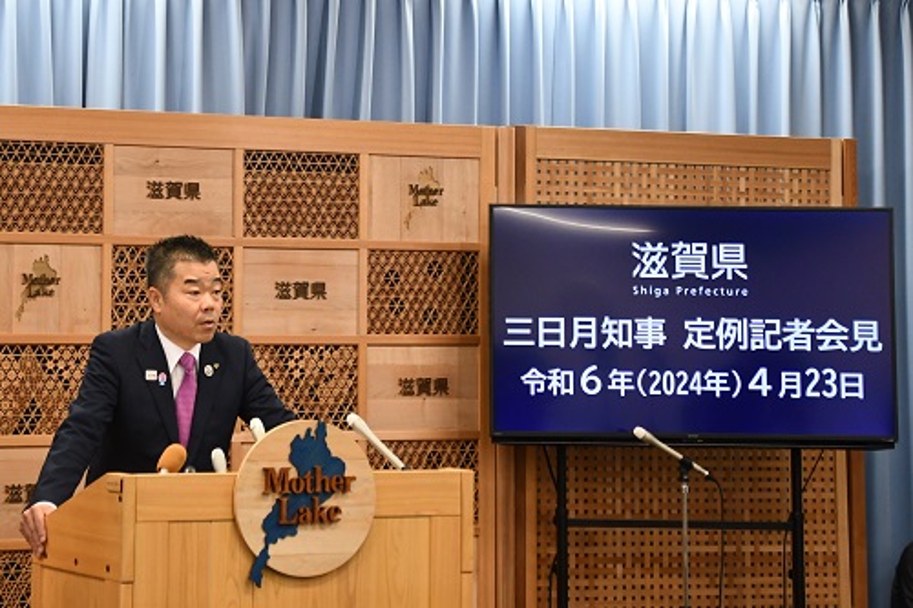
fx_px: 1901
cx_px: 456
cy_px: 304
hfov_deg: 27.0
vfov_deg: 18.2
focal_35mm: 75
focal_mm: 50
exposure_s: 1/125
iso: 1400
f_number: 4.8
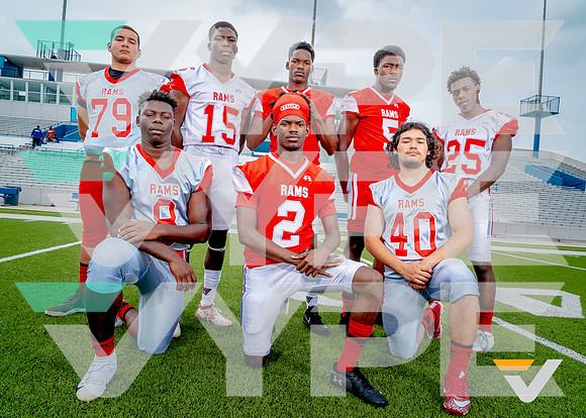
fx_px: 418
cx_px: 286
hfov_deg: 70.1
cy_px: 209
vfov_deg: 53.2
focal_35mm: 25
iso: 100
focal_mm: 24
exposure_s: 1/125
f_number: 8
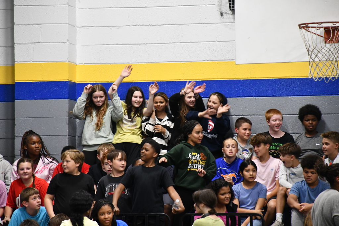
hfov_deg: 9.8
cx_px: 170
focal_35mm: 210
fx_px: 1978
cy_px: 113
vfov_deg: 6.5
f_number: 5.6
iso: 4500
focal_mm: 140
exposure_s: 1/125
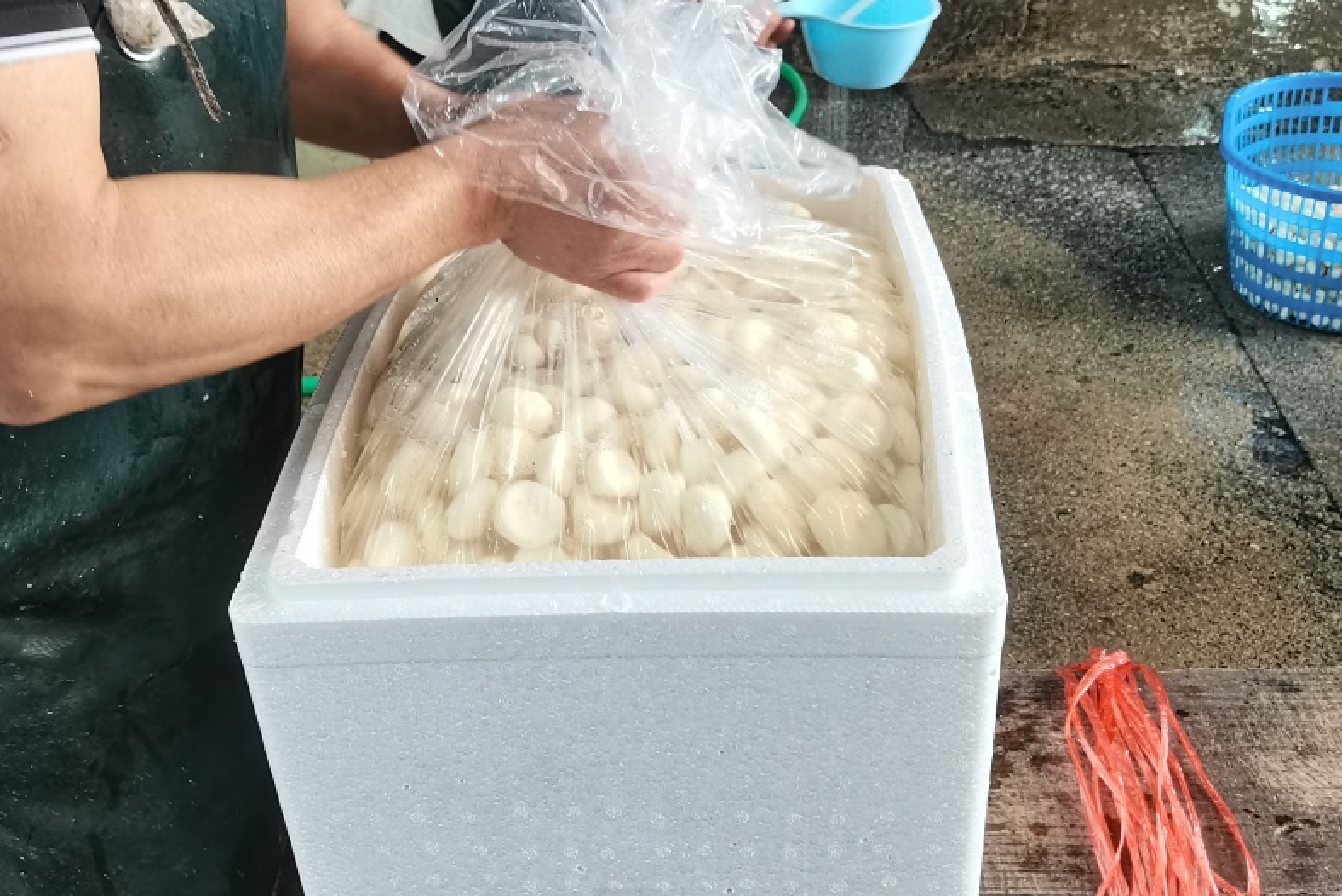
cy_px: 398
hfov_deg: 50.7
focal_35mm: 38
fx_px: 1417
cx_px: 662
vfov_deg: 35.0
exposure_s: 1/100
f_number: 1.9
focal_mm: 4.94
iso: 250
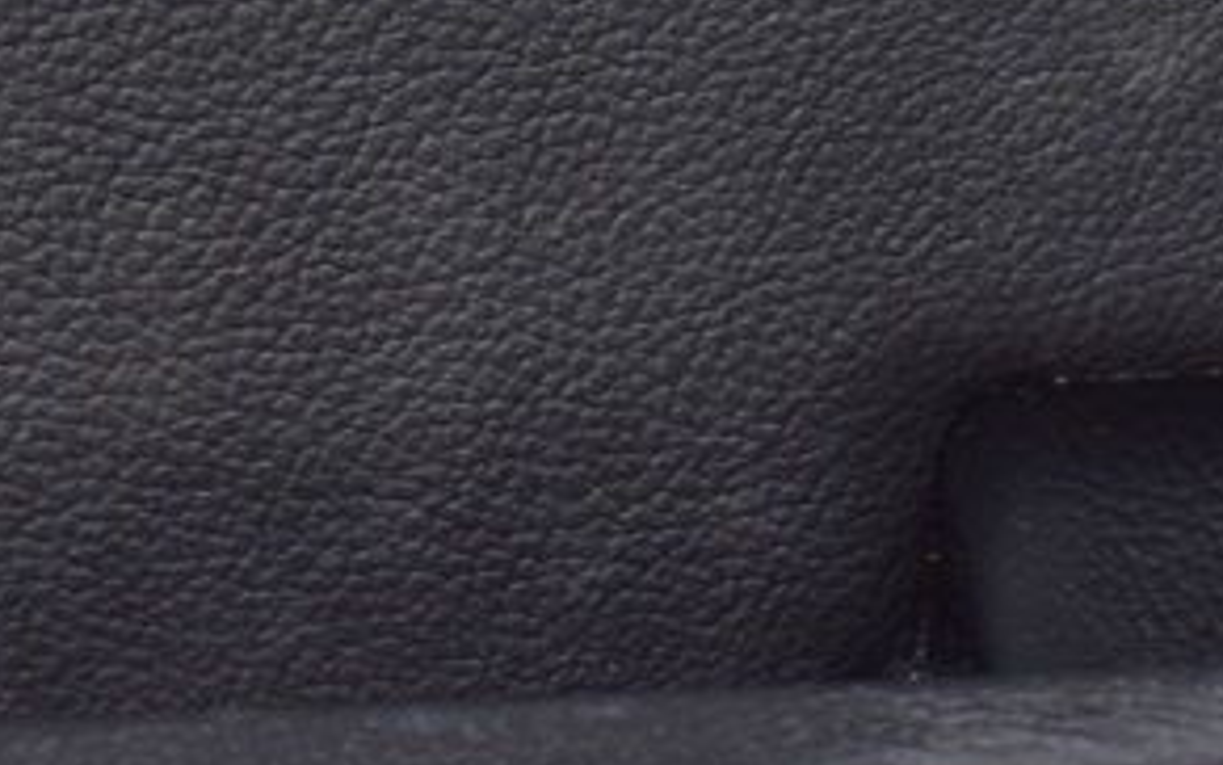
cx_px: 983
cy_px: -437
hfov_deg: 12.1
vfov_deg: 7.5
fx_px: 5734
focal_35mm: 172
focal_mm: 32
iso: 400
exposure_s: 1/15
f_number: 6.3
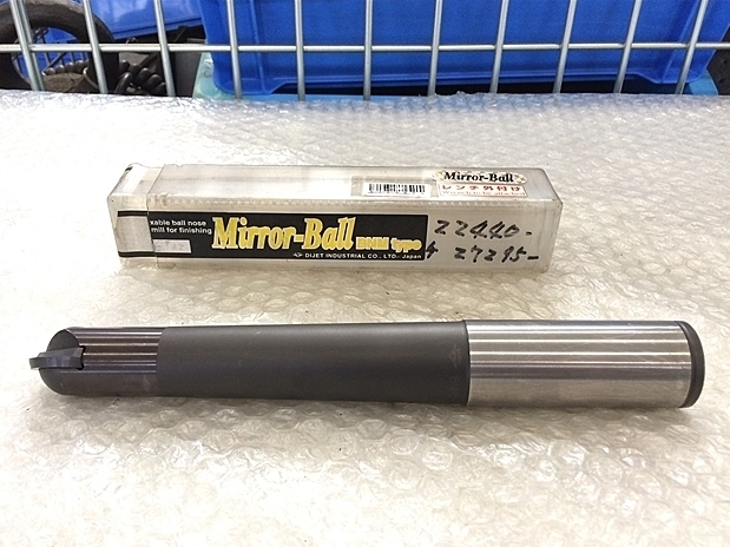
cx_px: 356
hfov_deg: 60.0
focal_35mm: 30
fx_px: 633
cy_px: 282
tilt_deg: -35.2
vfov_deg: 46.8
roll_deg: -0.1
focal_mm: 4.15
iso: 40
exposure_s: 1/30
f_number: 2.2
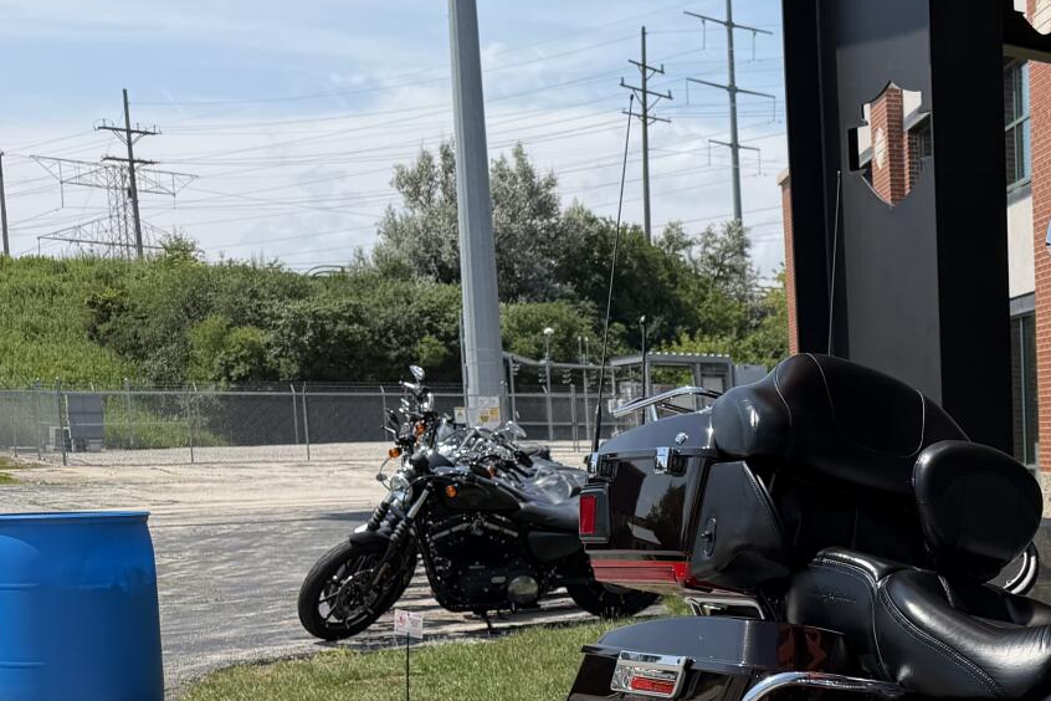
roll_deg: +1.5
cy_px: 662
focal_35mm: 59
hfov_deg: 29.7
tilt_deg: -6.4
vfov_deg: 22.3
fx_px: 1722
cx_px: 1224
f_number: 1.78
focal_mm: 6.76
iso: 80
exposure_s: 1/4167
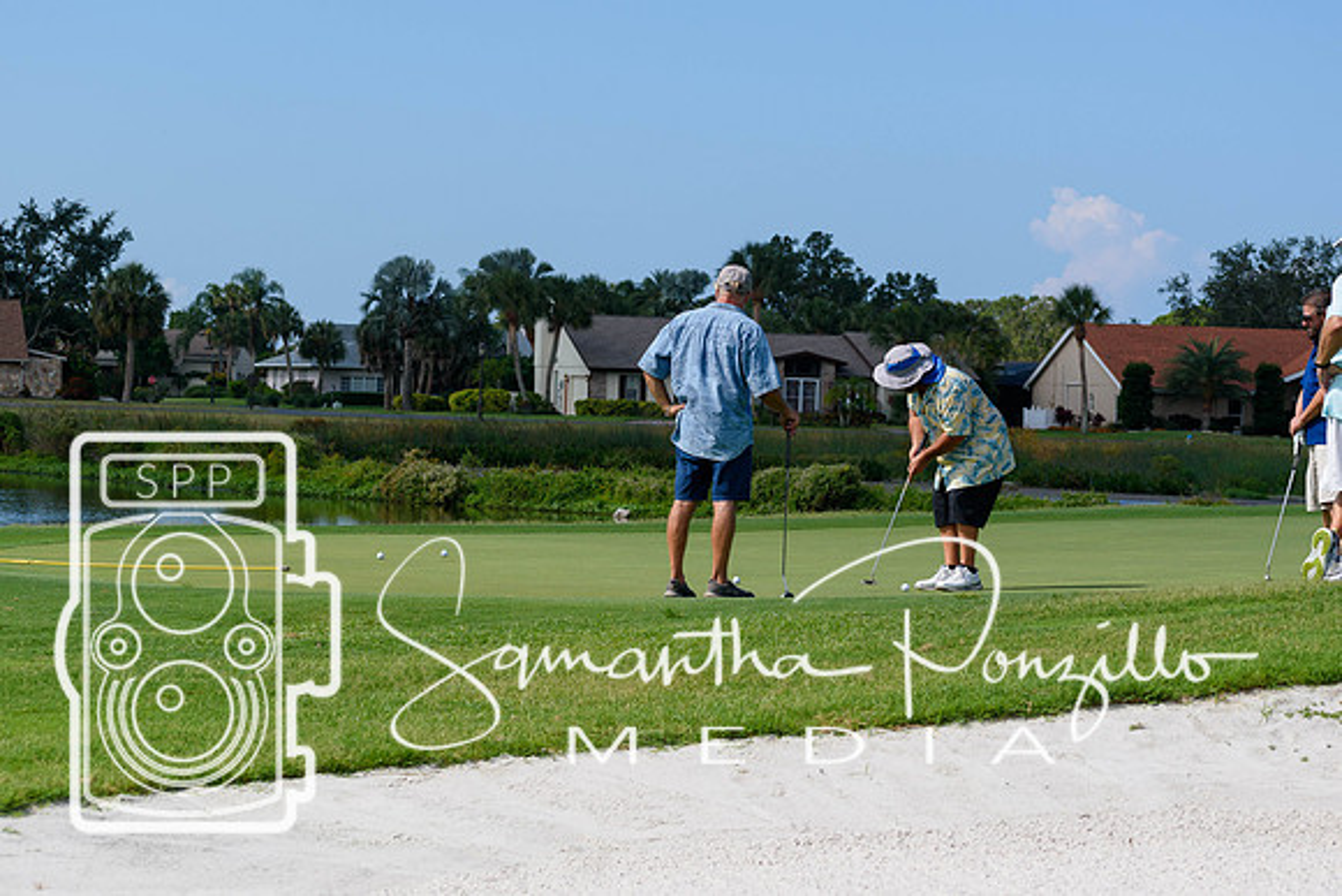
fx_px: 3915
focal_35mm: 105
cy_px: 448
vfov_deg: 13.0
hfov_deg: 19.5
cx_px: 671
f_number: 7.1
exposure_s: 1/800
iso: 200
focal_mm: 70
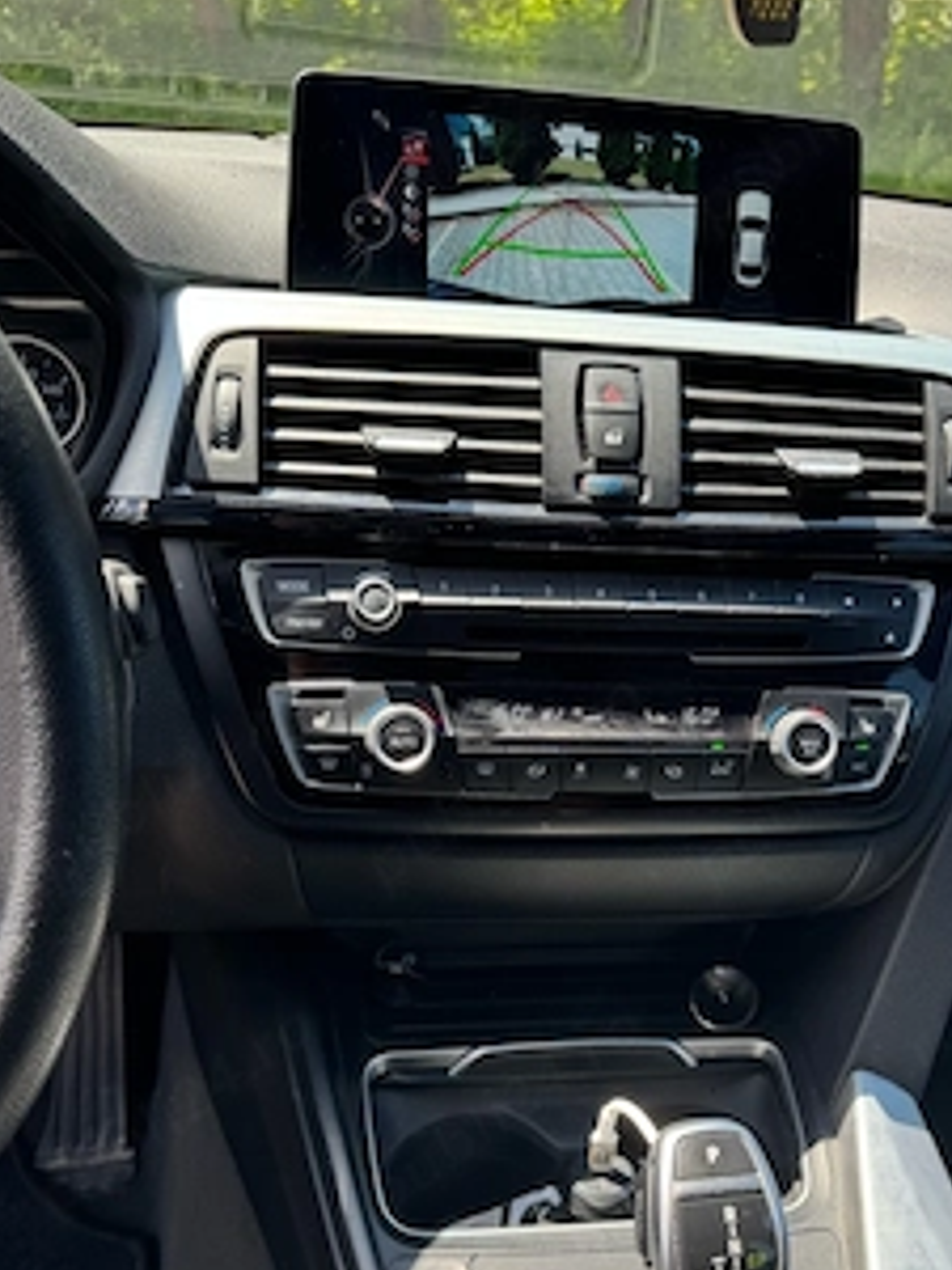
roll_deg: -3.2
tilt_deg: -32.8
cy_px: 834
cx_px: 588
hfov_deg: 43.8
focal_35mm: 32
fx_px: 1173
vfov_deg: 55.8
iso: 80
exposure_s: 1/364
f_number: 1.78
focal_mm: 6.76
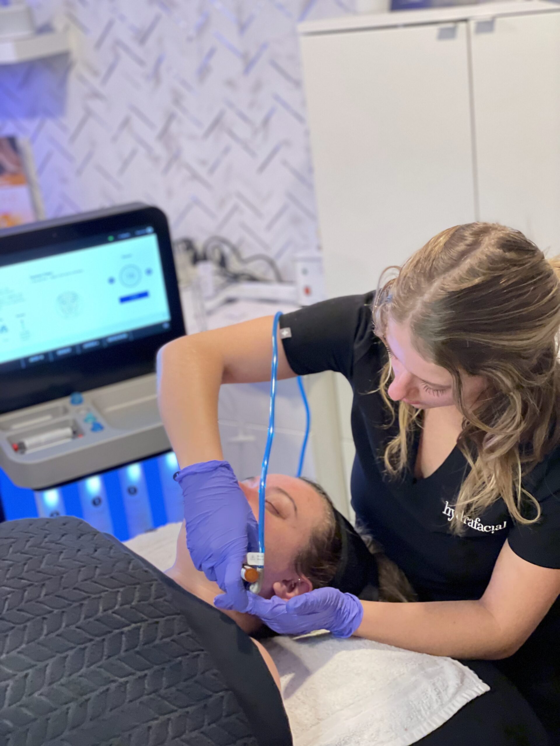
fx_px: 1122
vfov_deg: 36.8
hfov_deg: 28.0
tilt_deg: -17.2
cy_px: 373
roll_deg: +6.5
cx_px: 280
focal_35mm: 52
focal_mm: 6
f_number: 2
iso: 160
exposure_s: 1/40
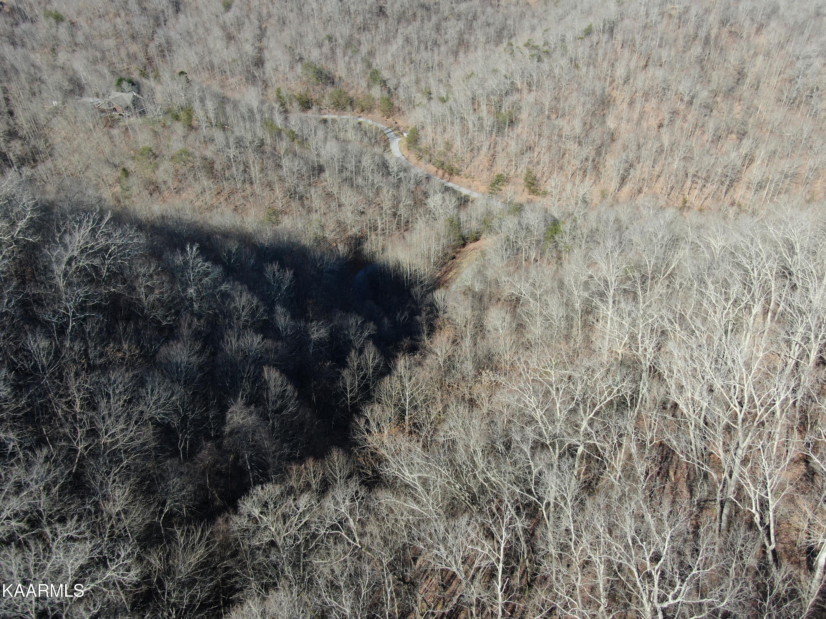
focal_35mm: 24
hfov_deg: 71.6
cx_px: 413
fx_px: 573
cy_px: 310
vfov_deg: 56.8
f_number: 2.8
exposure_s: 1/640
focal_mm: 4.39
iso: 100
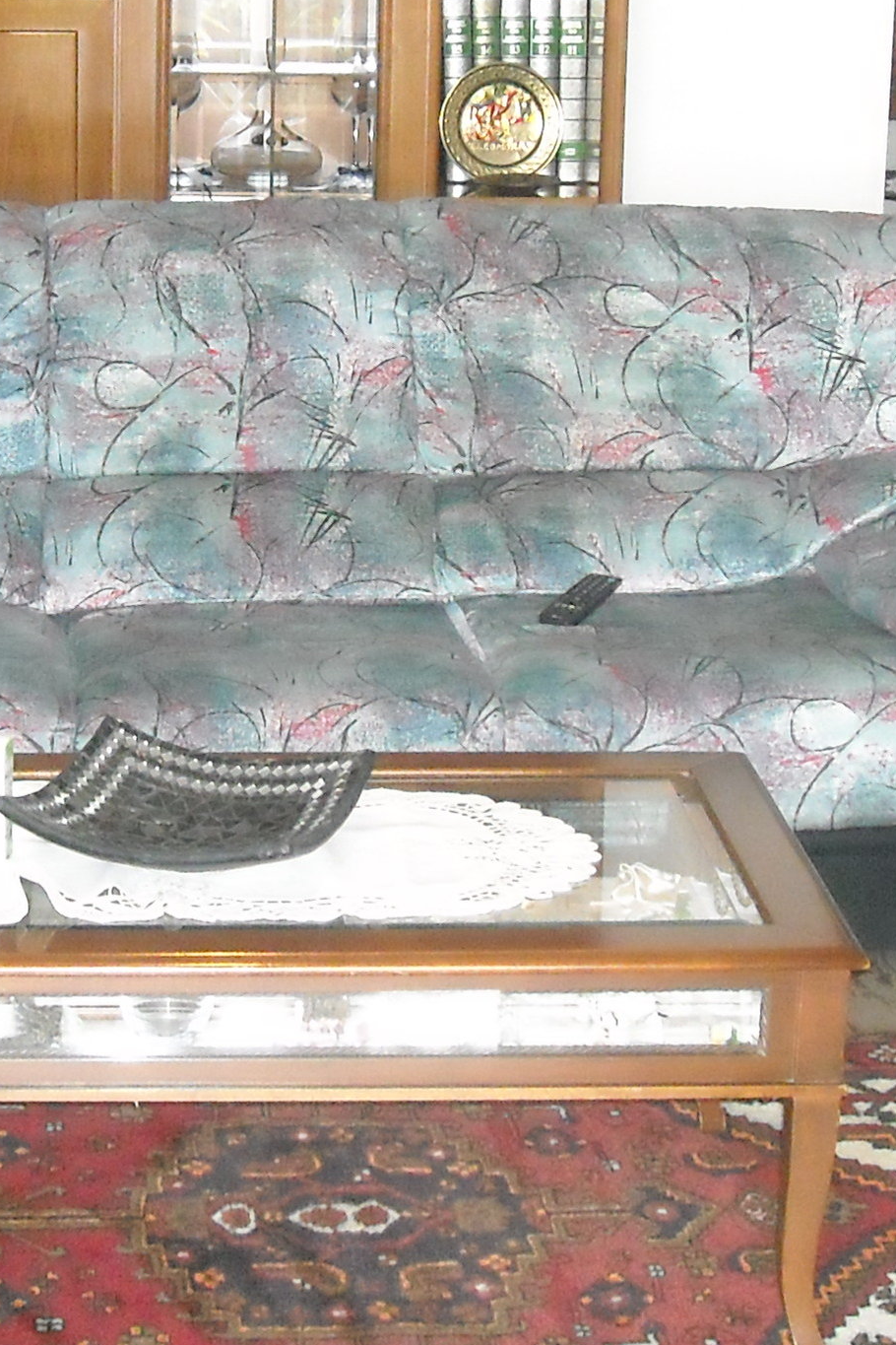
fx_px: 3248
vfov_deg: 23.3
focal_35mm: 87
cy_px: 469
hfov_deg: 15.6
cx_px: 168
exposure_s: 1/60
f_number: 2.8
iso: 672
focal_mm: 5.7
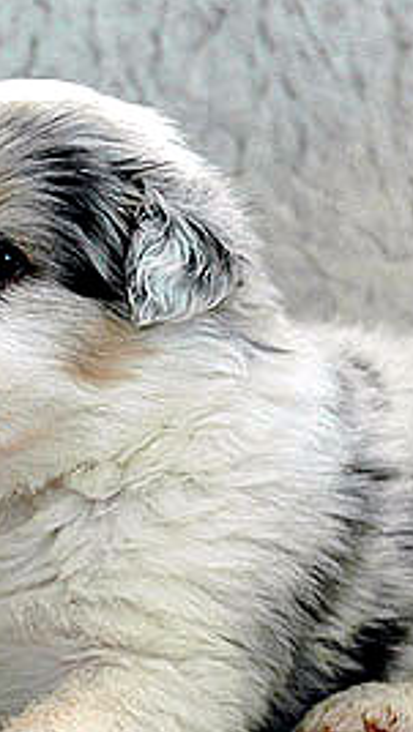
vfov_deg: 10.9
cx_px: 197
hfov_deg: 6.2
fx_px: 3830
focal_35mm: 197
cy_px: 473
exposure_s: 1/60
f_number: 5
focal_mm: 56
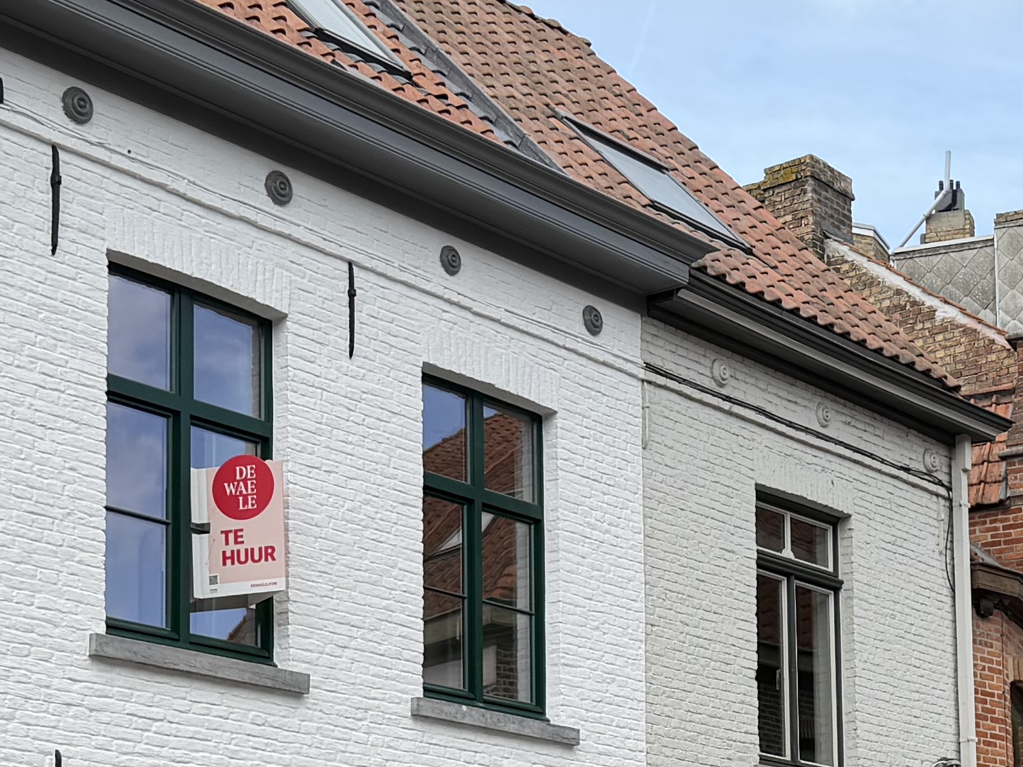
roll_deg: +0.8
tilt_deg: +8.2
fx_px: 2512
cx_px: 793
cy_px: 788
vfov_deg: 16.9
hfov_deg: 22.8
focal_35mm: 85
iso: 80
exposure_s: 1/2525
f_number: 1.78
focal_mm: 6.76
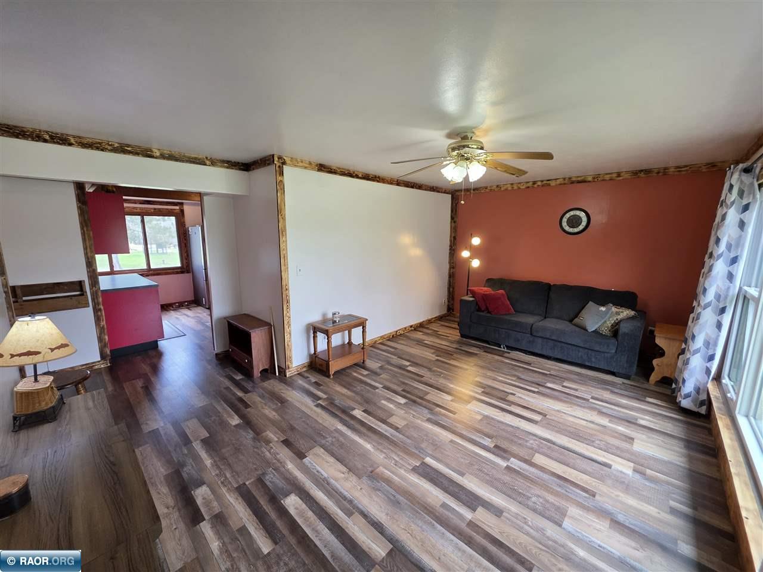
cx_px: 382
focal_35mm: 13
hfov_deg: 106.2
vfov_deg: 89.9
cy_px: 286
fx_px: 287
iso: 160
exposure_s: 1/120
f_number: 1.9
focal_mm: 2.2
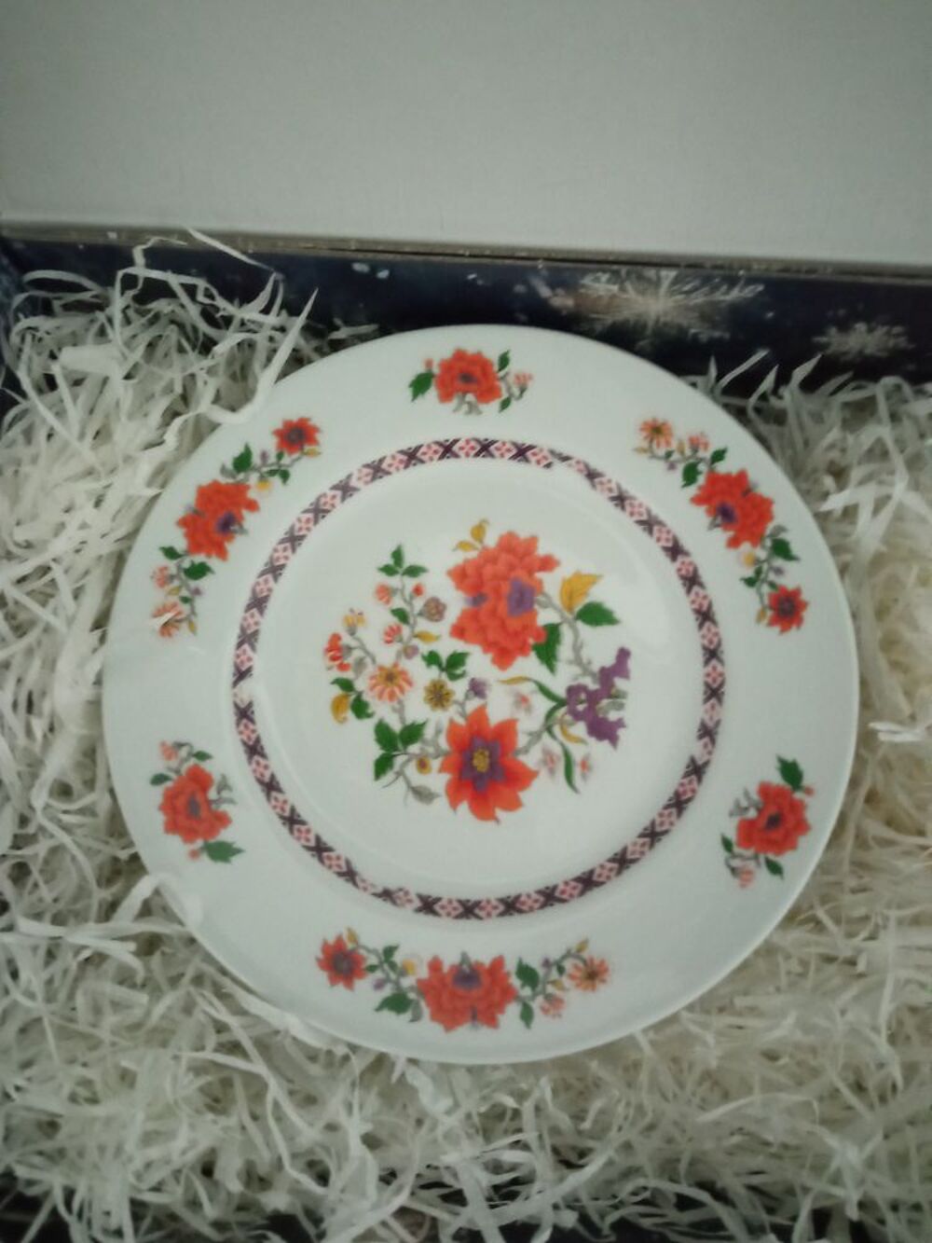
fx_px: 969
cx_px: 466
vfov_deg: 65.3
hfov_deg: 51.4
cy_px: 622
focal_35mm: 27
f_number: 2.2
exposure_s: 1/14.3
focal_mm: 3.79
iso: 3244
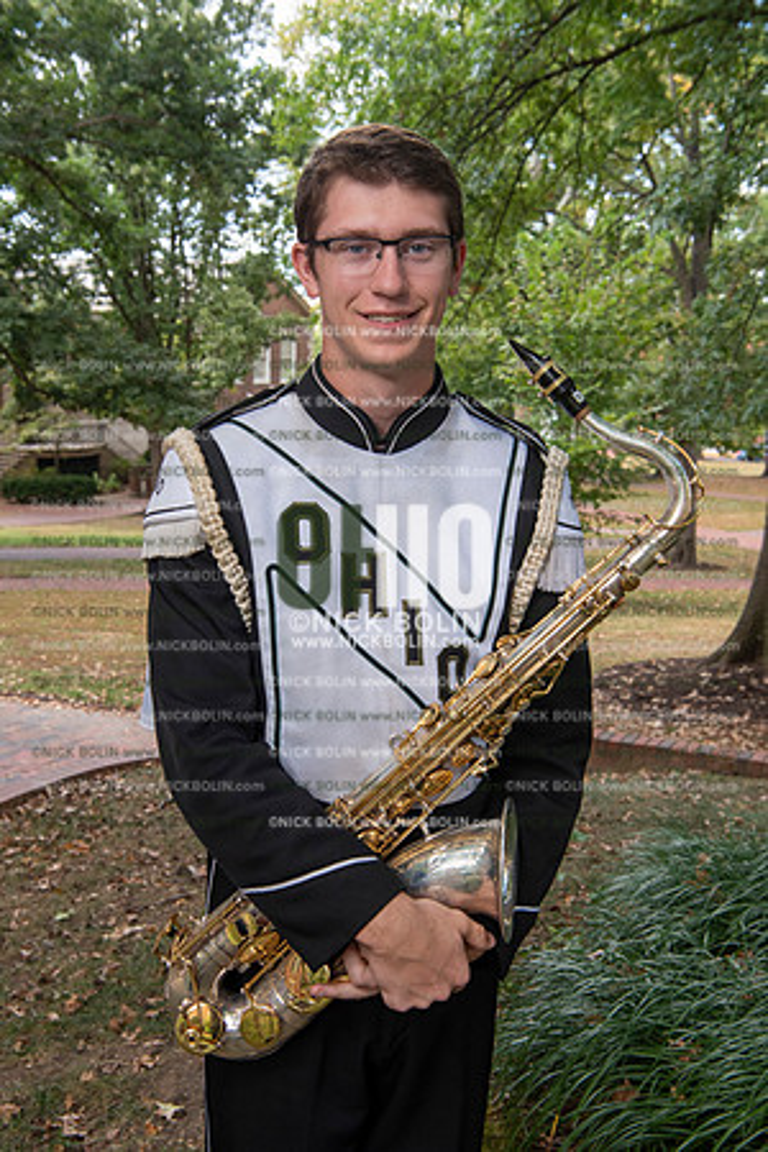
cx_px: 384
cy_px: 576
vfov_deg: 46.4
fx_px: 1344
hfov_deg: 31.9
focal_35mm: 42
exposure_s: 1/100
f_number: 8
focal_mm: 42
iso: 500
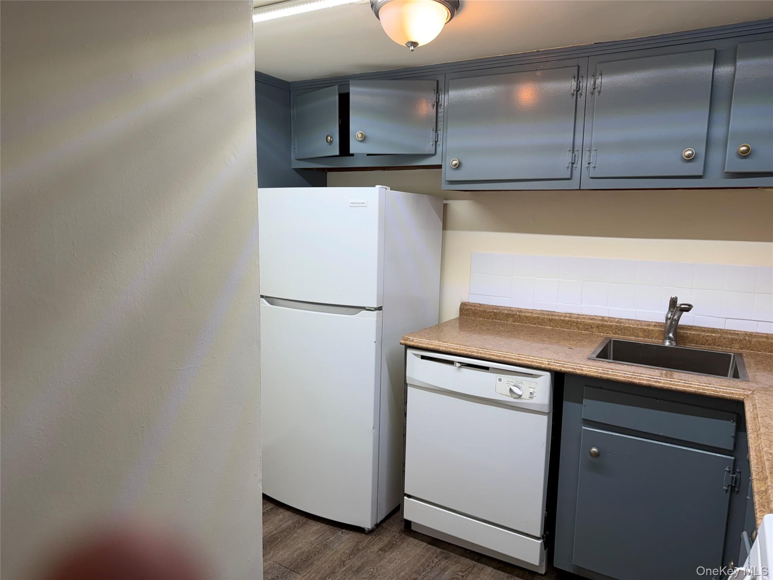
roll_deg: -0.3
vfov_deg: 56.8
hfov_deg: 71.6
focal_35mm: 24
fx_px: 536
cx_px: 386
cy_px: 290
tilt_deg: -9.7
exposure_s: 1/120
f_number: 1.78
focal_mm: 6.76
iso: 64
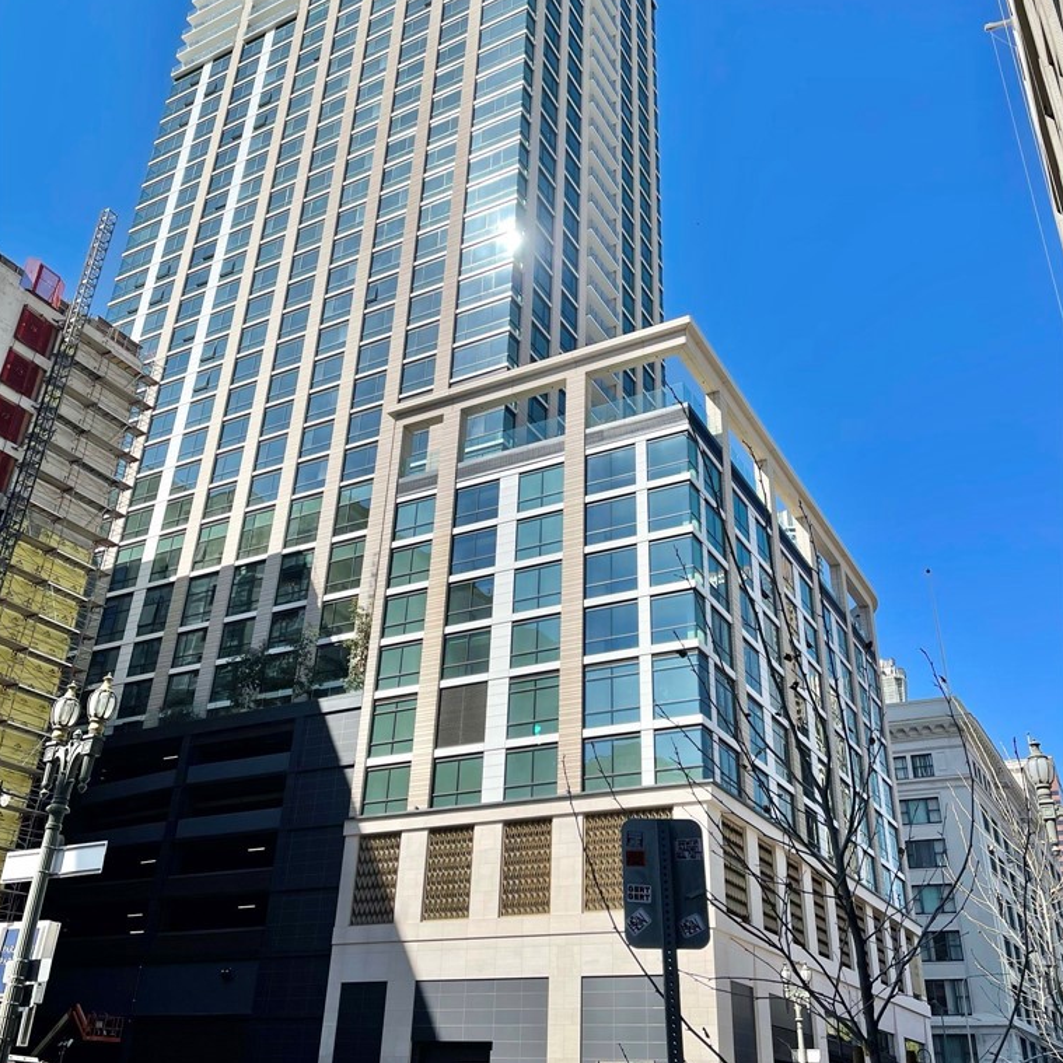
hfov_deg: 52.5
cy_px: 475
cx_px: 529
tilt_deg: +29.9
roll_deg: -2.2
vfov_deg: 52.4
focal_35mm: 31
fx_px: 1077
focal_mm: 5.1
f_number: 1.6
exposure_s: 1/3922
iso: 32
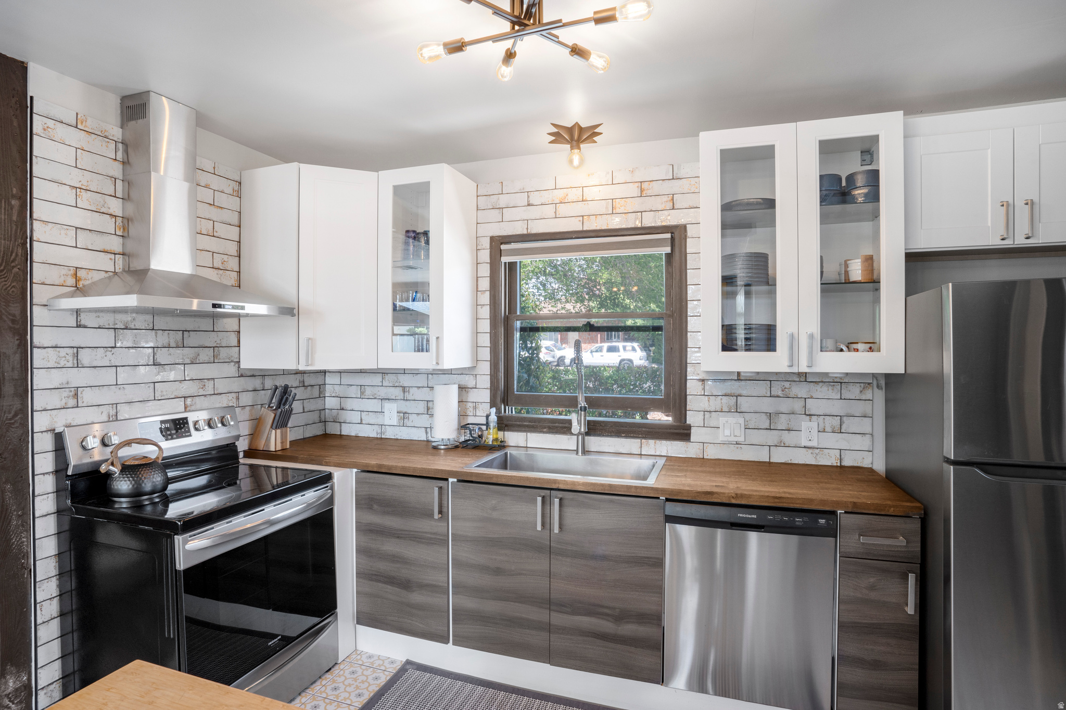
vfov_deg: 70.4
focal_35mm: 17
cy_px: 355
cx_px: 533
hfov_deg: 93.3
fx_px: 503
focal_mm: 17
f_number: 9
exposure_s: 1/15
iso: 250
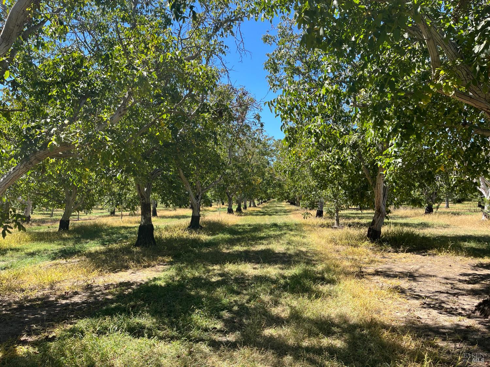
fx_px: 368
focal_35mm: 26
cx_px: 245
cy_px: 184
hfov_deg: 67.3
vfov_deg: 53.1
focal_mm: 5.1
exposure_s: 1/1175
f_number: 1.6
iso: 50
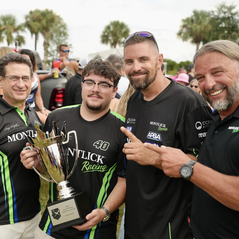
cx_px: 84
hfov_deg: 30.8
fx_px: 432
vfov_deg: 31.0
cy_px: 119
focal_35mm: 55
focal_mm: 43.2
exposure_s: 1/160
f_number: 4
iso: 400
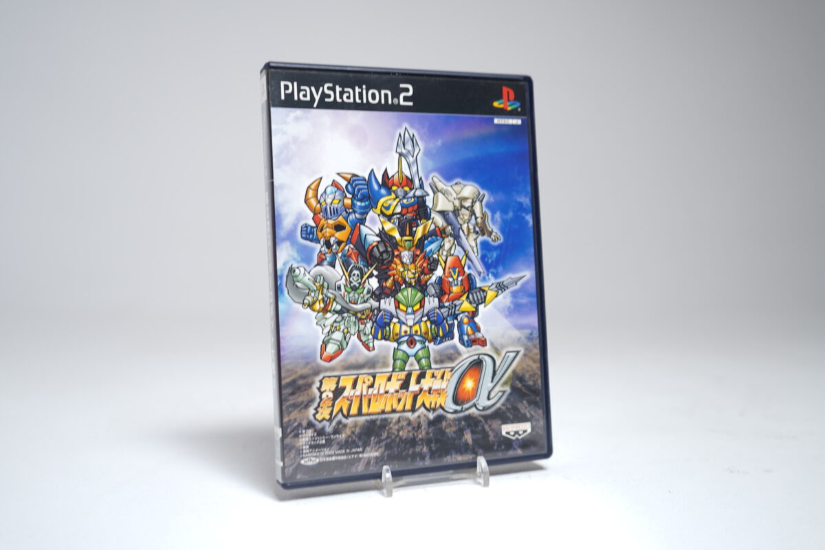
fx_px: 825
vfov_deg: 36.9
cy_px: 275
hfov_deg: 53.1
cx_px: 412
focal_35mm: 36
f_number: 4
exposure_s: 1/5
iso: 64
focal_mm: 36
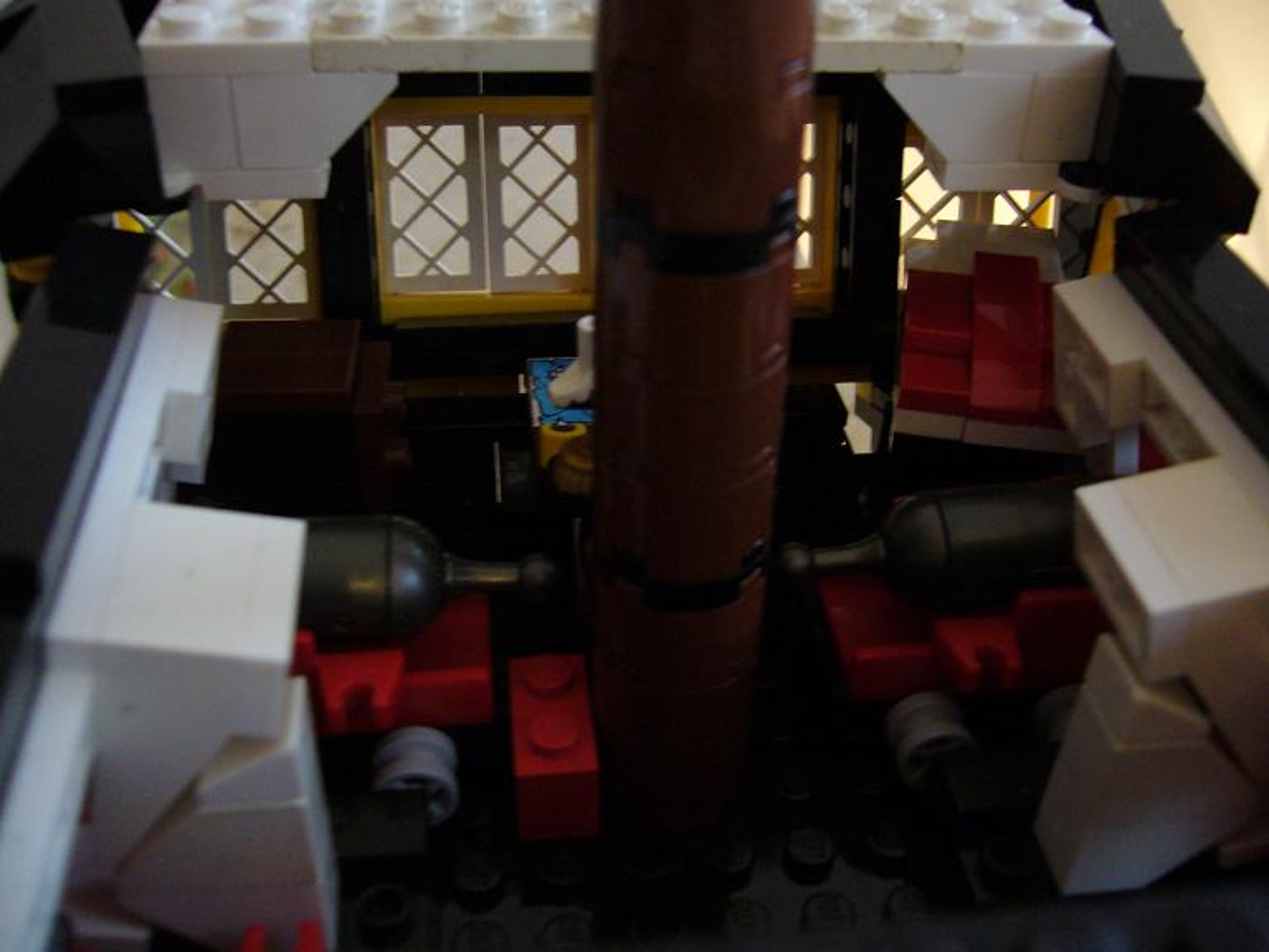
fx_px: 1283
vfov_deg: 40.7
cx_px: 634
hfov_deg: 52.6
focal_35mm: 35
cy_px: 476
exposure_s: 1/8
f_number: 2.8
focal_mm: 5.8
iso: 200
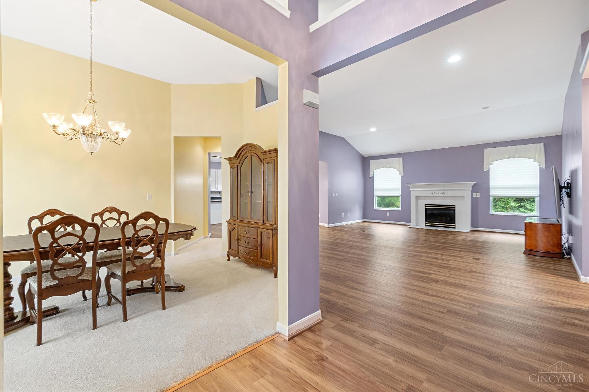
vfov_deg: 77.3
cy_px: 196
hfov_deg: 100.4
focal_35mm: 15
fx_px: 245
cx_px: 294
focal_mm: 10
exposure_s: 1
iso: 400
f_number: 9
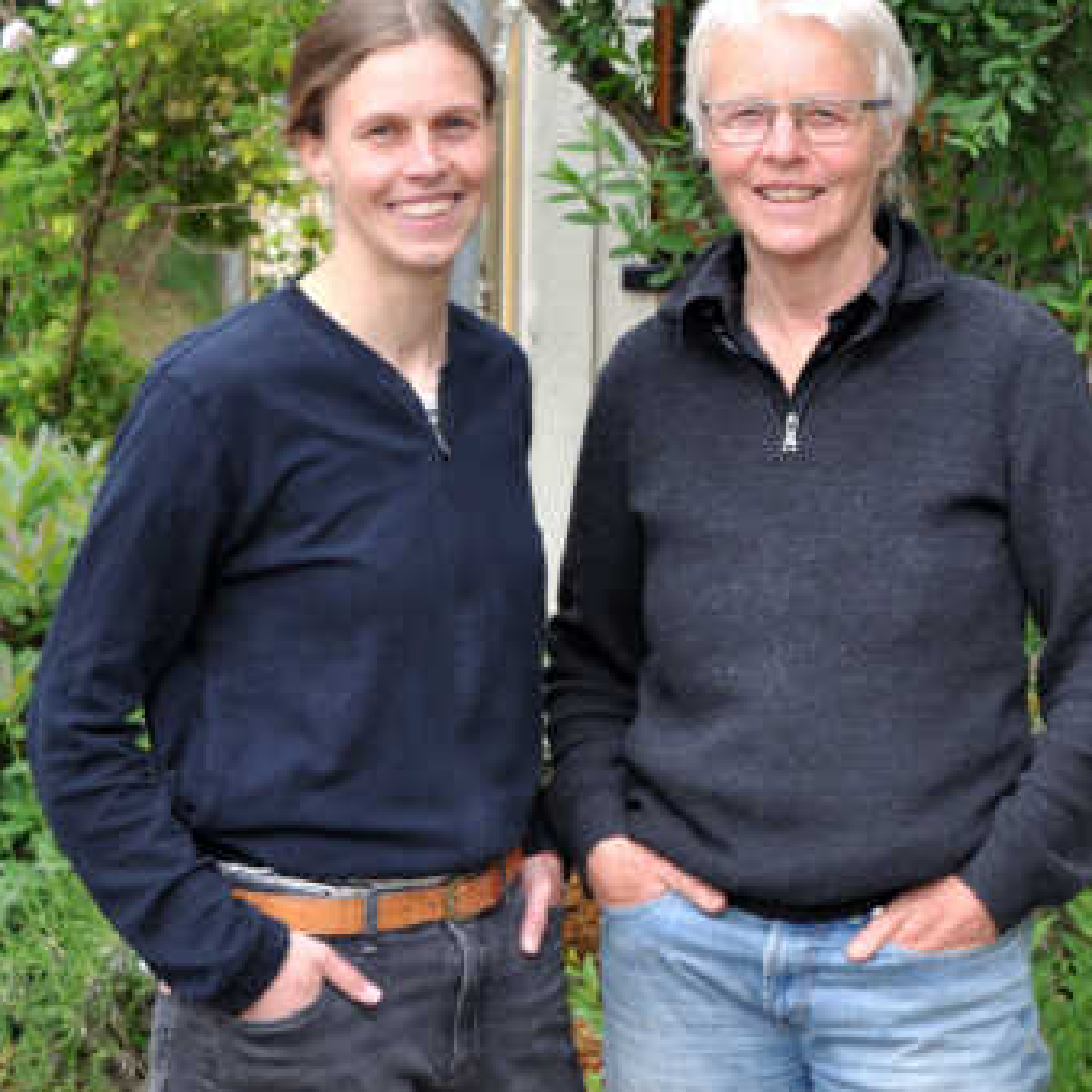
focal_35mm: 108
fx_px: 3855
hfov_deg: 15.8
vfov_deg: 16.1
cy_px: 362
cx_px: 1124
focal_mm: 36
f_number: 6.3
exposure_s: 1/60
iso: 200
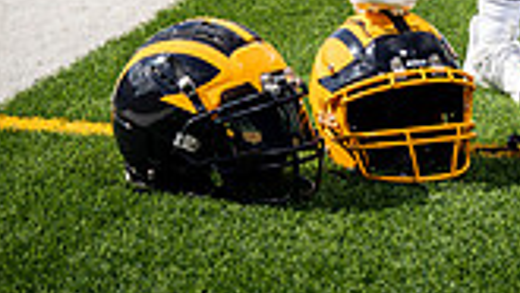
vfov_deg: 8.2
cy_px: -394
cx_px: 381
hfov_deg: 15.6
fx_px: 1890
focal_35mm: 137
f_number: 8
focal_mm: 48
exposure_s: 1/250
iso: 125
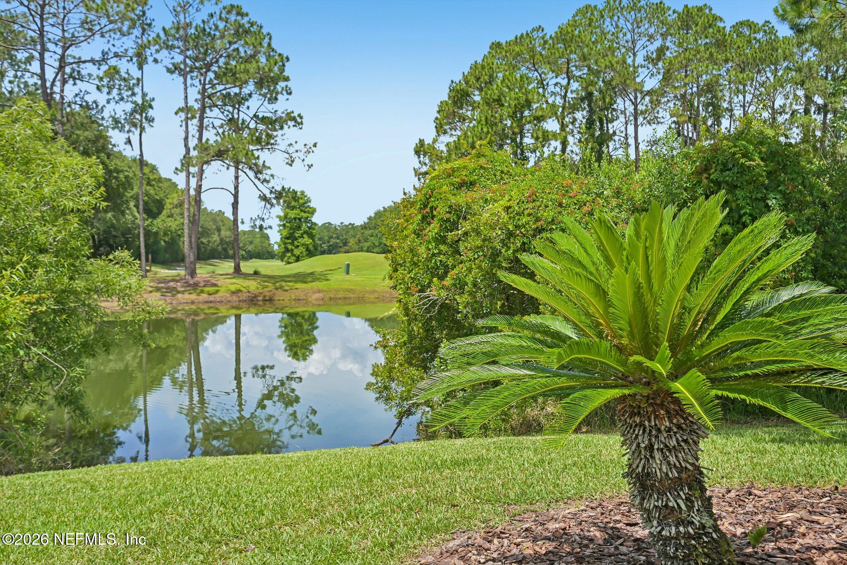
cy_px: 282
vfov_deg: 43.6
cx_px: 424
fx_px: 706
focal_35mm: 30
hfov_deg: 61.9
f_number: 8
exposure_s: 1/180
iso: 100
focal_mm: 30
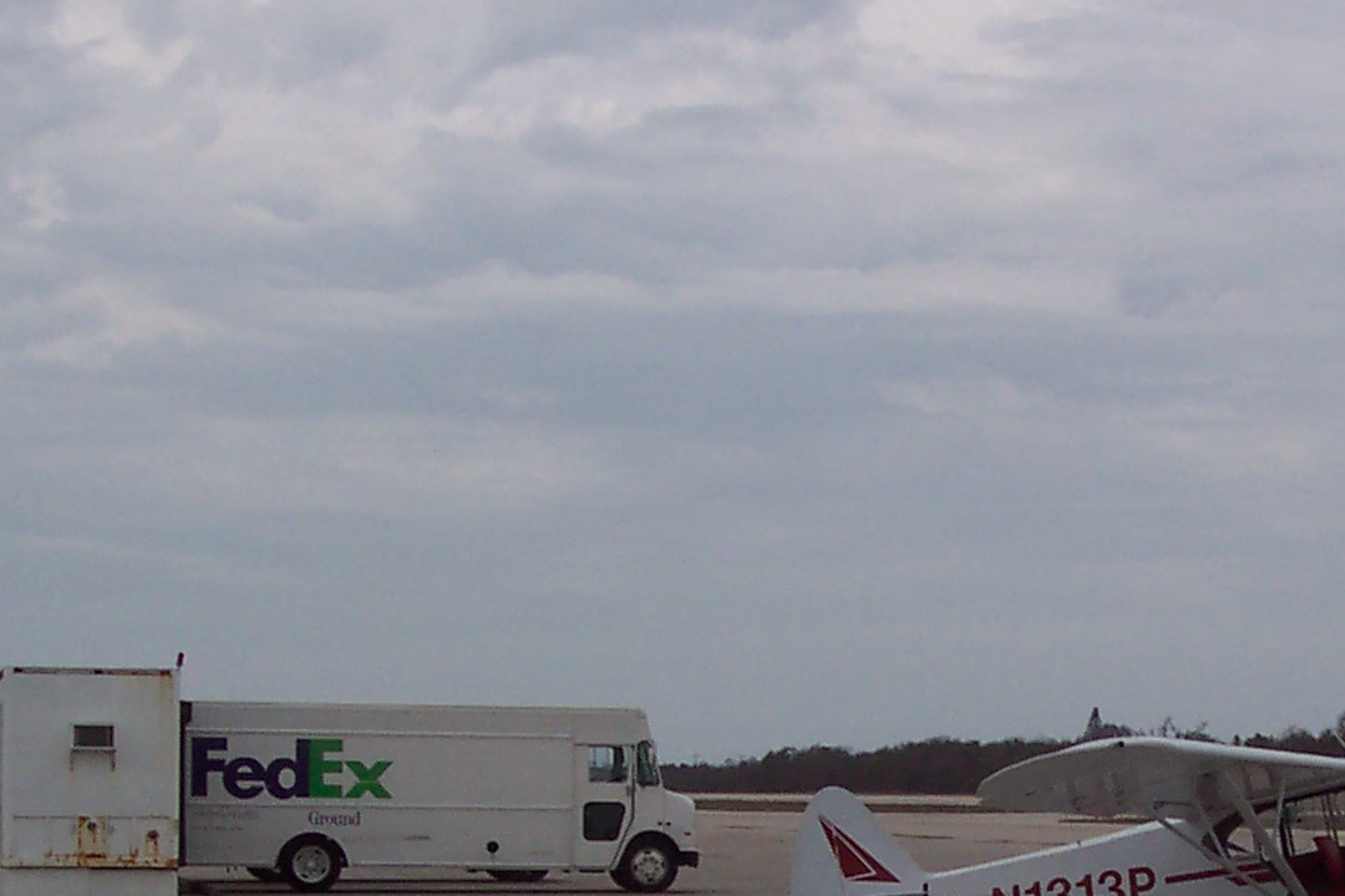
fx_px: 3362
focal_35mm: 90
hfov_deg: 22.1
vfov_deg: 15.0
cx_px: 1228
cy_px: 843
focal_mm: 8
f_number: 4.8
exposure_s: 1/1000
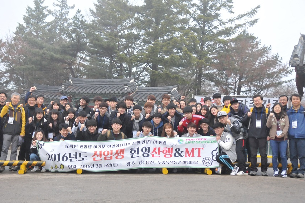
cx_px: 137
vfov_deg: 24.7
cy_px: 112
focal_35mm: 55
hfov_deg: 36.5
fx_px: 462
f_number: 2.8
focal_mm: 31
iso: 1600
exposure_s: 1/8000
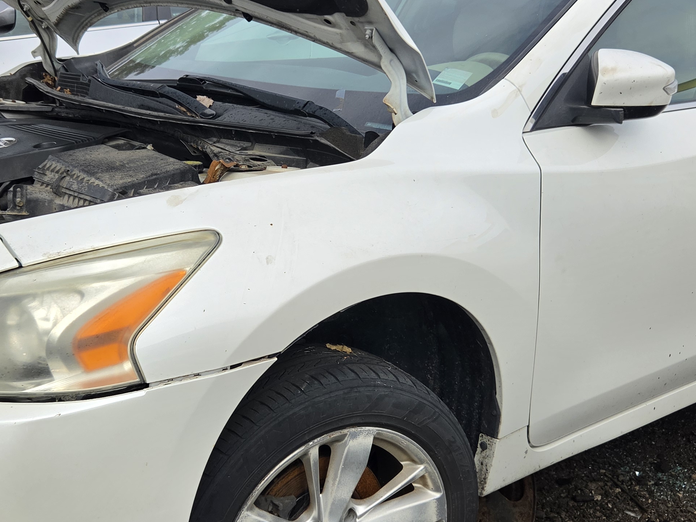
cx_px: 295
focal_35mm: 48
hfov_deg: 39.6
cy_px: 286
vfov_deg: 30.3
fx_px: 965
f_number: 1.8
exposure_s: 1/3657
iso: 80
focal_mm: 5.4
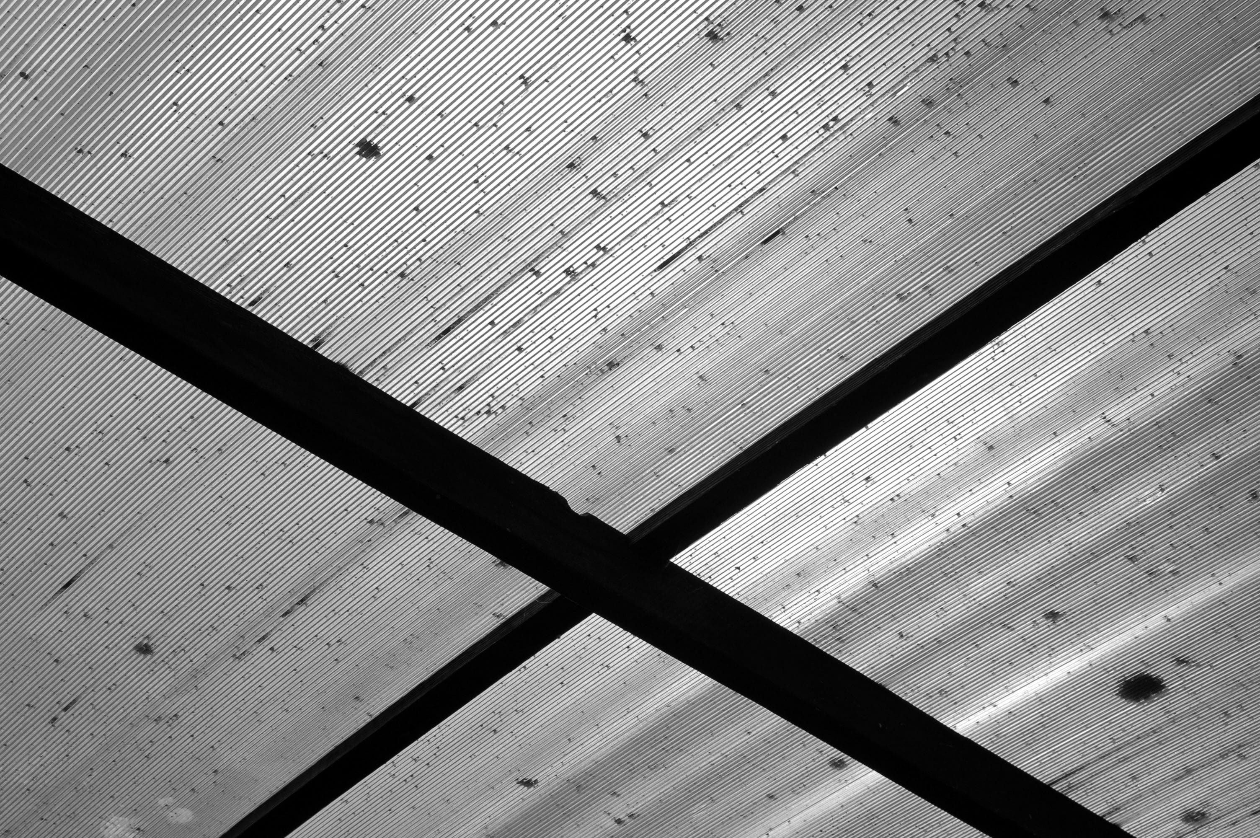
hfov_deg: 31.9
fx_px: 2203
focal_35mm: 63
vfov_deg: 21.5
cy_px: 419
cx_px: 630
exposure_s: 1/640
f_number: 13
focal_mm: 42
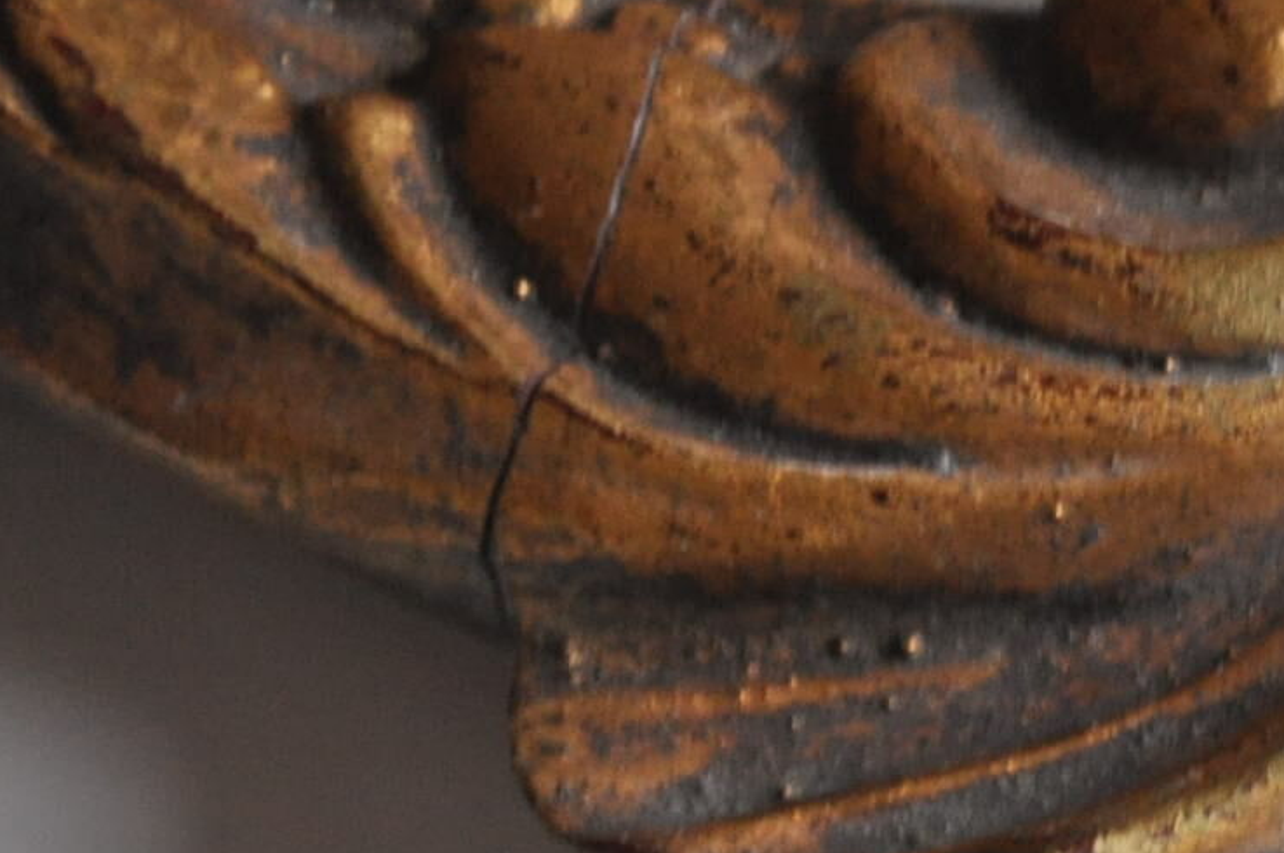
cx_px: 1794
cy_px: 580
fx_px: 16294
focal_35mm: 457
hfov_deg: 4.5
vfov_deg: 3.0
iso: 1600
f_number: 5.6
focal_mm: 105
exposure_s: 1/40
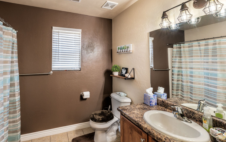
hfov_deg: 101.4
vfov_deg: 74.8
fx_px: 92
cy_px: 68
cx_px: 109
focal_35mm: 15
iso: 500
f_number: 8
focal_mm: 14
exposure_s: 1/200
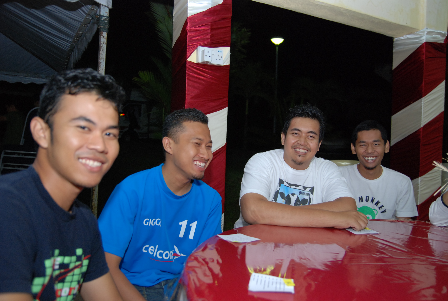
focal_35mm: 30
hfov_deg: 61.8
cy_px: 150
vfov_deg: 43.8
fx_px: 374
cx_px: 224
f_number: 2.8
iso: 500
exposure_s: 1/60
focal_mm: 20
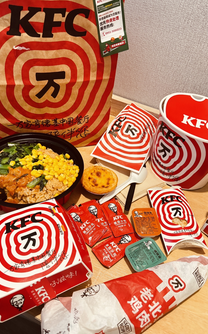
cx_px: 111
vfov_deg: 70.4
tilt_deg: -44.5
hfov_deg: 47.6
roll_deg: -10.1
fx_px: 236
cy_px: 170
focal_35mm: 26
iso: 800
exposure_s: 1/25
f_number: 1.78
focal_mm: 6.76
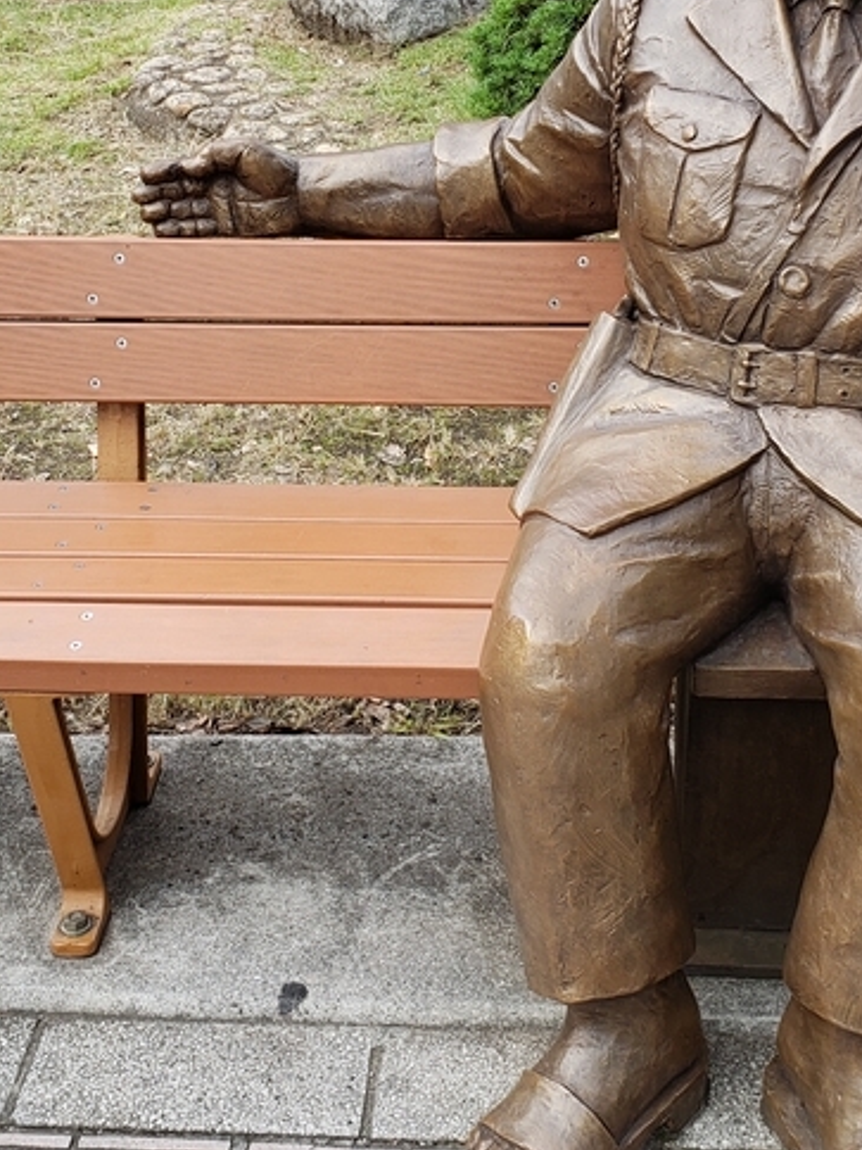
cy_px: 394
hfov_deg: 26.6
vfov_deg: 34.6
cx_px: 406
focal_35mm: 55
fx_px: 1826
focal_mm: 4.3
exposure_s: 1/327
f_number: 2.4
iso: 50
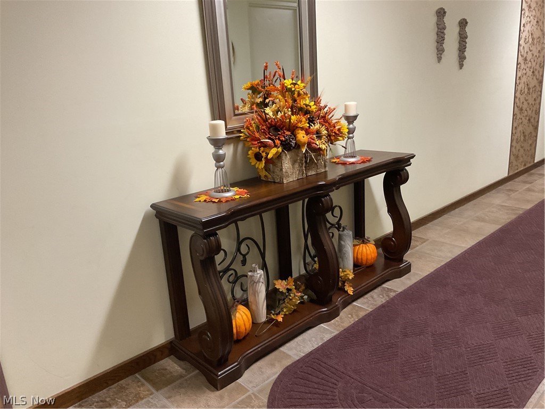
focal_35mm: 29
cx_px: 272
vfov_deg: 48.2
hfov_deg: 61.7
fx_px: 457
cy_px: 204
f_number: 1.8
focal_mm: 3
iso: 200
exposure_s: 1/60
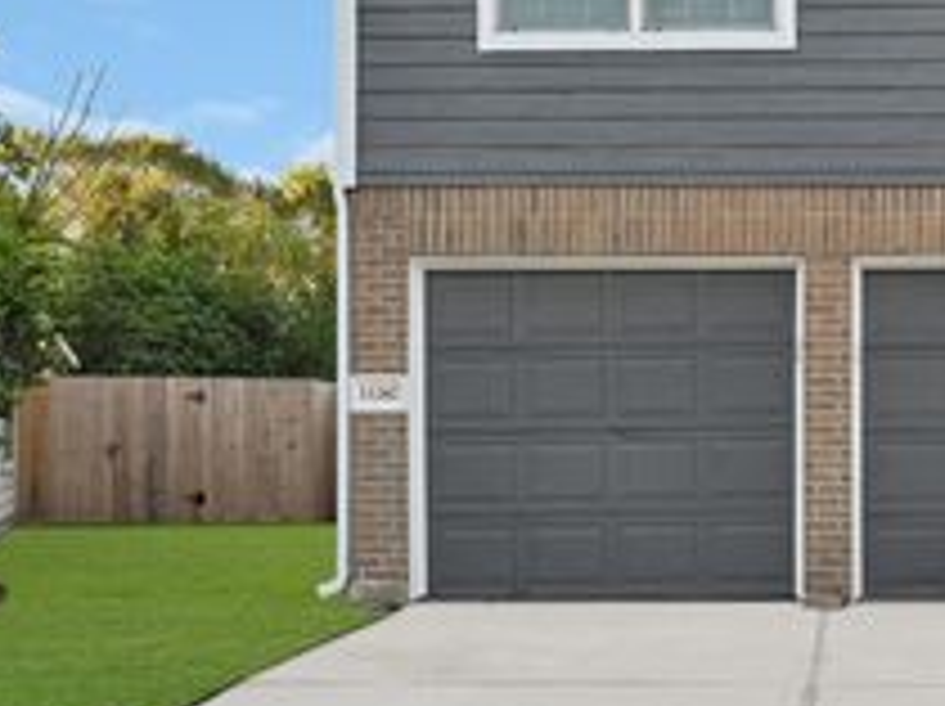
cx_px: 814
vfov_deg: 25.7
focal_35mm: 55
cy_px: 83
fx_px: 1500
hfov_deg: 33.5
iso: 1000
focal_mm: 24
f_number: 11
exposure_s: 1/200
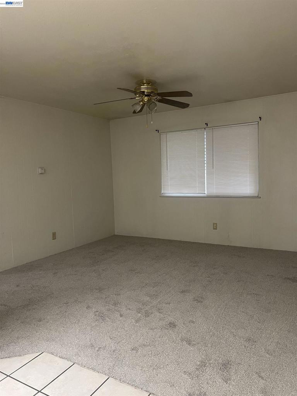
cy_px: 198
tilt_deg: -4.4
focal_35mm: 26
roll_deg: +1.8
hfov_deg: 53.1
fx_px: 297
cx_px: 148
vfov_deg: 67.3
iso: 320
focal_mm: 5.7
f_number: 1.5
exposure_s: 1/60
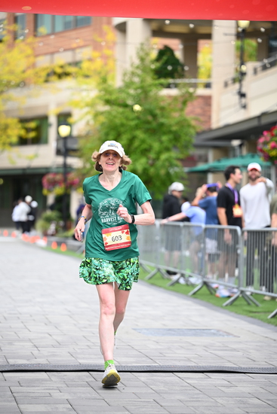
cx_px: 138
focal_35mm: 115
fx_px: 1326
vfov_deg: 17.8
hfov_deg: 11.9
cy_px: 207
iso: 640
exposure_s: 1/1600
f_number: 2.8
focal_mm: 115
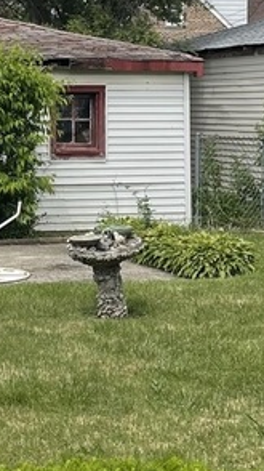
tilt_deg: -1.3
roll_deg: +0.6
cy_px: 103
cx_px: -40
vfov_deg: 21.1
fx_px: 1247
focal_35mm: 100
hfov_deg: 11.9
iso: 32
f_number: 1.6
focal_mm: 5.1
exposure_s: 1/4348
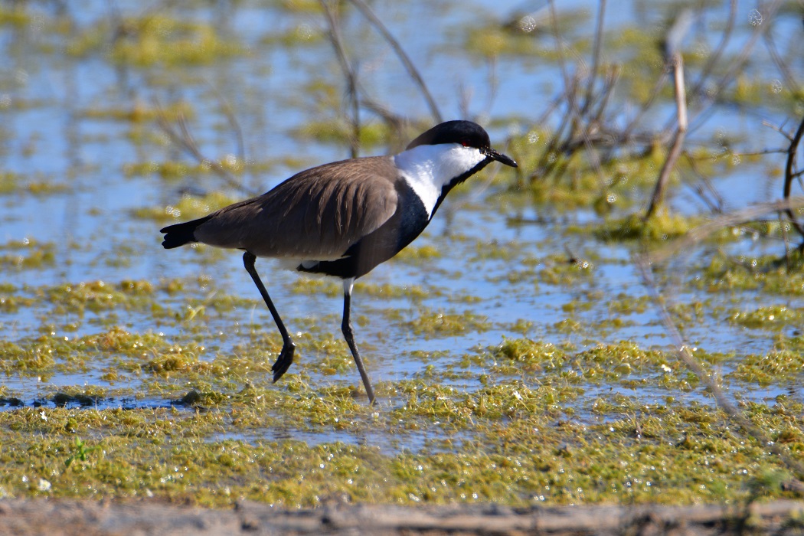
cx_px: 402
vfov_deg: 1.5
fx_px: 20098
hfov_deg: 2.3
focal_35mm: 900
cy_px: 268
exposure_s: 1/1000
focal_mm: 600
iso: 400
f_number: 9
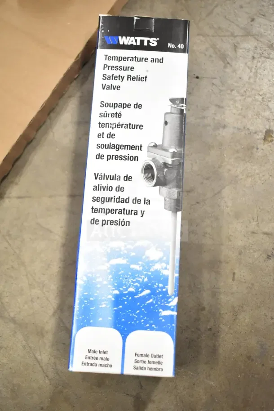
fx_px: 445
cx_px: 137
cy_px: 206
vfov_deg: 49.5
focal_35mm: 39
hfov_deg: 34.2
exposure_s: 1/40
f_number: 4
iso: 2200
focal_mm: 26
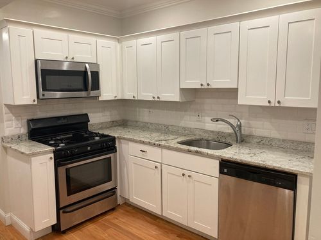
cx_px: 160
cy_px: 120
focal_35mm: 28
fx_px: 260
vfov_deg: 49.7
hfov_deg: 63.4
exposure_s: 1/60
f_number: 1.8
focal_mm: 3.99
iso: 80
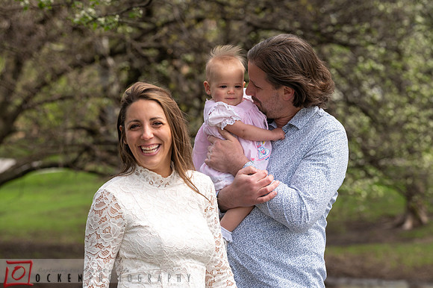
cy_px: 142
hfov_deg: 11.5
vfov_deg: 7.7
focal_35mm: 179
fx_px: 2153
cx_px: 228
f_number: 6.3
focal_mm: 170
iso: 320
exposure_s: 1/320
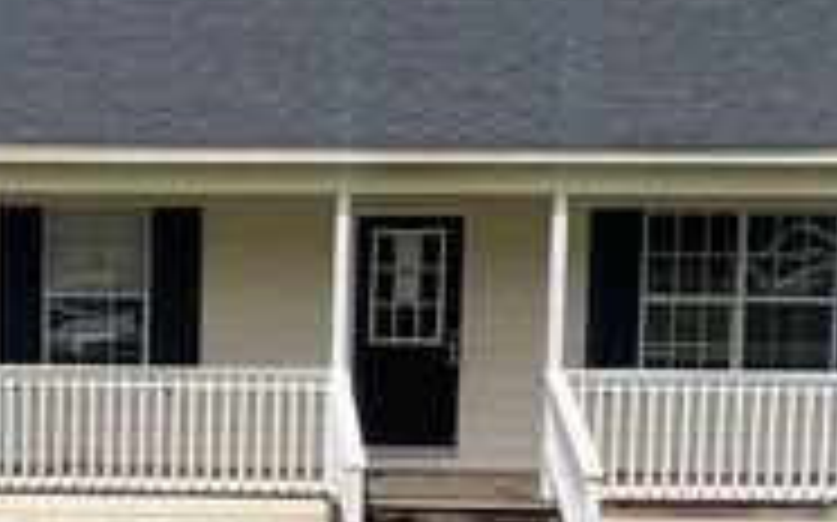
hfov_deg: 26.8
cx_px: 72
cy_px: 484
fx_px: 1687
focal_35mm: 74
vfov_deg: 17.3
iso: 25
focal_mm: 4.25
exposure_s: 1/2755
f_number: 1.8
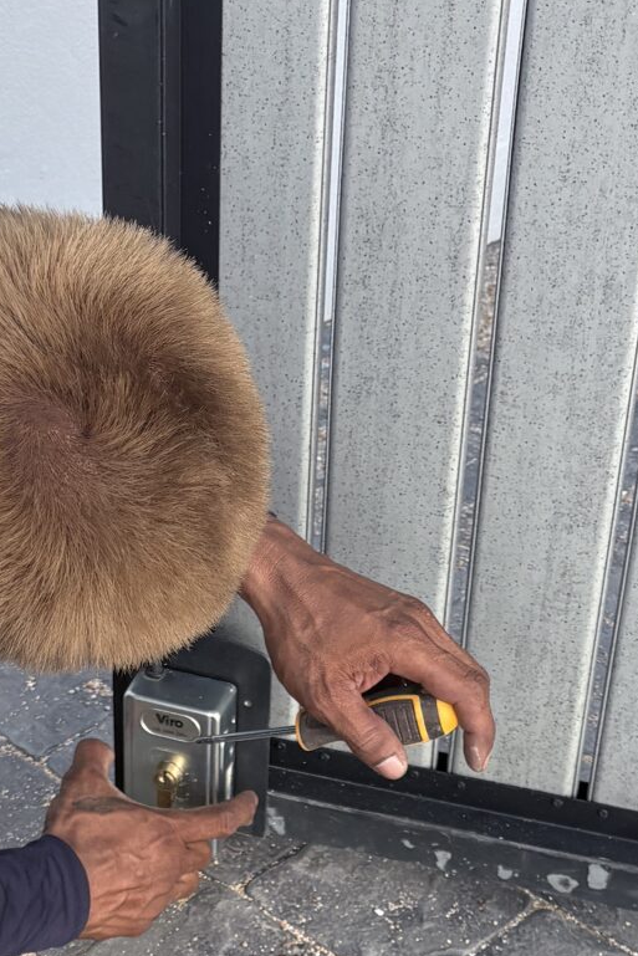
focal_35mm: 90
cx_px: 159
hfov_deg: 15.1
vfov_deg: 21.1
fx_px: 2391
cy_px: 1140
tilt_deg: -47.6
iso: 50
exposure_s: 1/511
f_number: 1.6
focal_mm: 5.96
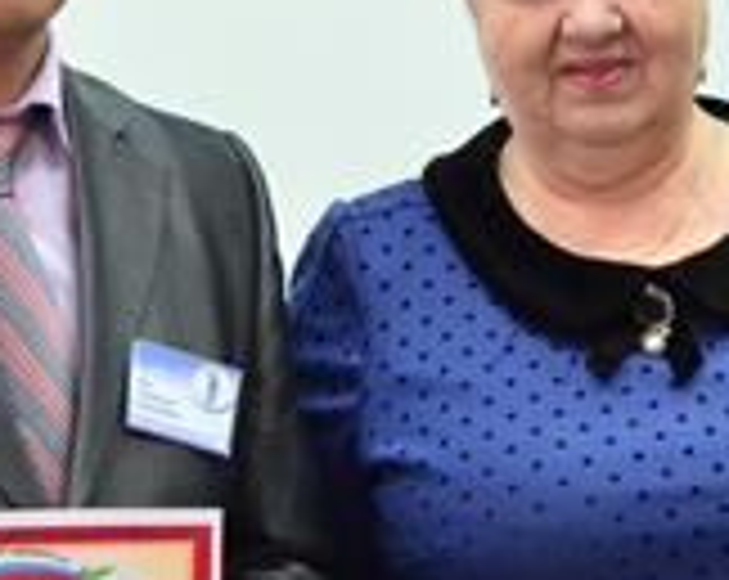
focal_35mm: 167
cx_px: 675
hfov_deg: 11.5
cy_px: 414
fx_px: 3597
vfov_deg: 9.2
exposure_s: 1/50
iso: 1100
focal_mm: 32
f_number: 4.8
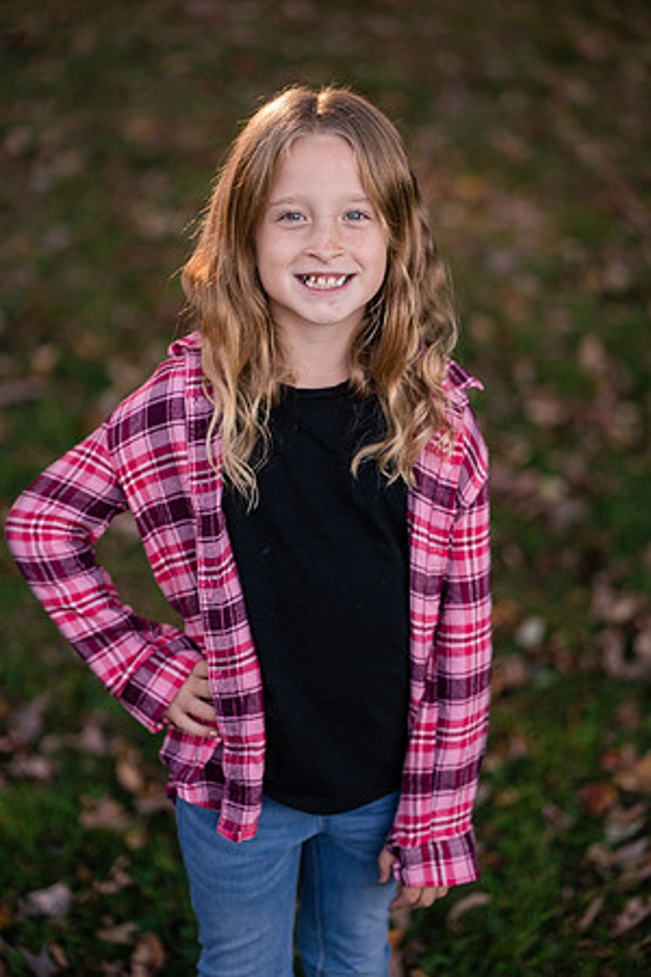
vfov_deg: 23.9
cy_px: 488
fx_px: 2305
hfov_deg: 16.1
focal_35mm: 85
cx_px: 326
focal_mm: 85
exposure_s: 1/1000
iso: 320
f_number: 2.2
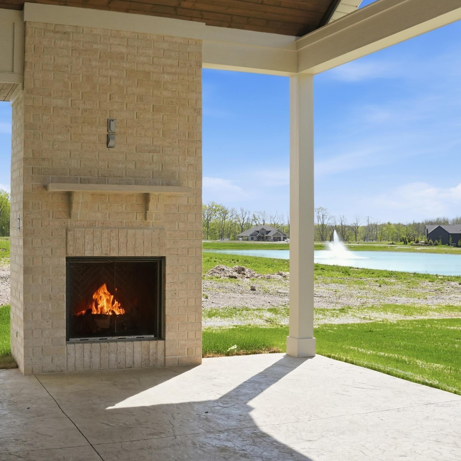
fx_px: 673
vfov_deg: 37.8
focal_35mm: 45
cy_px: 227
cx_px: 187
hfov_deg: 37.7
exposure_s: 1/4000
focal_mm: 23
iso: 1600
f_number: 5.6
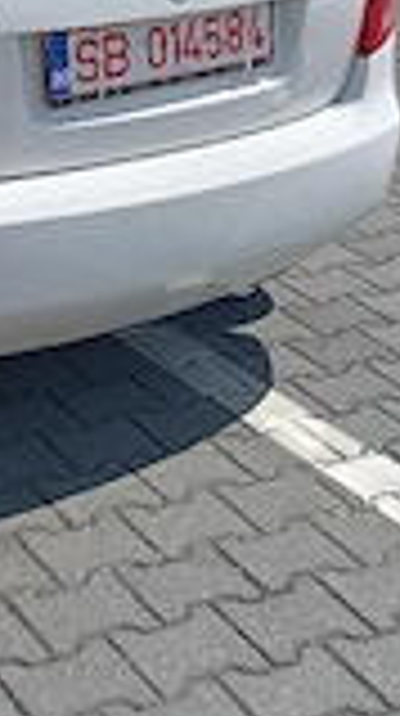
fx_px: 1401
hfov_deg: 15.2
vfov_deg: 26.6
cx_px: -166
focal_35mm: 74
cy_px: -45
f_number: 1.8
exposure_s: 1/1000
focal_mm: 3.98
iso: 64
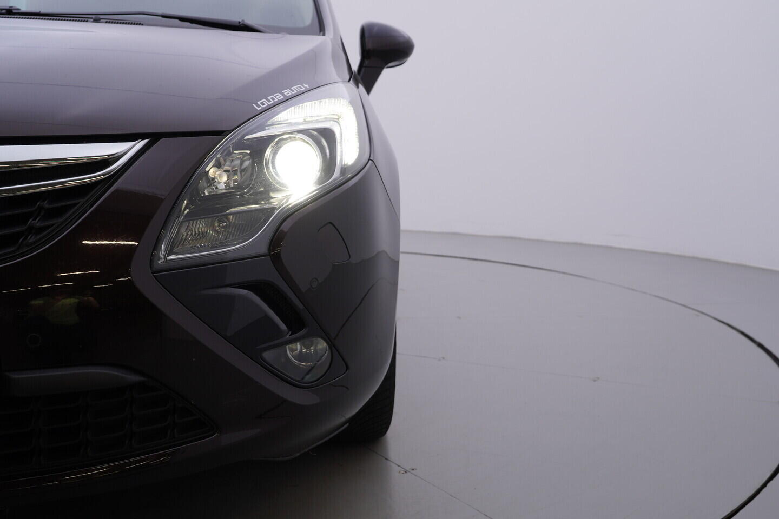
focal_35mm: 36
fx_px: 779
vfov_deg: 36.9
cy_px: 260
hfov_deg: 53.1
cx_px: 390
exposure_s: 1/100
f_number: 4.5
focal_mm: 24
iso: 125
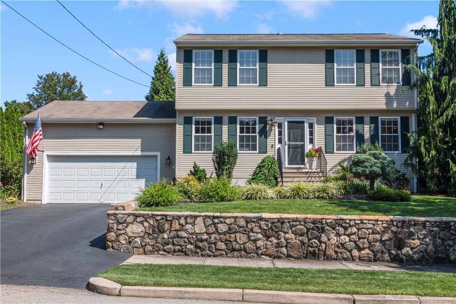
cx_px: 228
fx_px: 456
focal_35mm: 36
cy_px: 152
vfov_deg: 36.9
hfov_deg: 53.1
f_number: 14
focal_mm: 24
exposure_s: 1/400
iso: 400
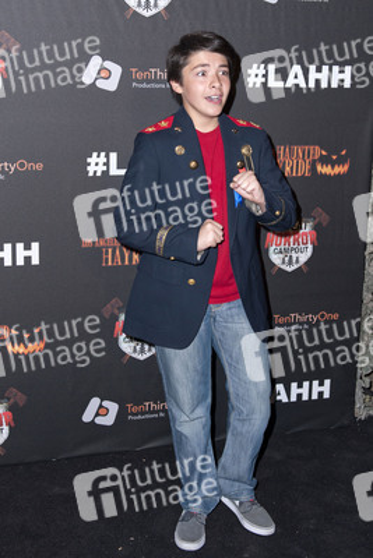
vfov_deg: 53.1
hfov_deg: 36.9
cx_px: 186
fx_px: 559
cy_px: 279
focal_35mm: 36
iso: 400
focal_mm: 36
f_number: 4.5
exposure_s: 1/400
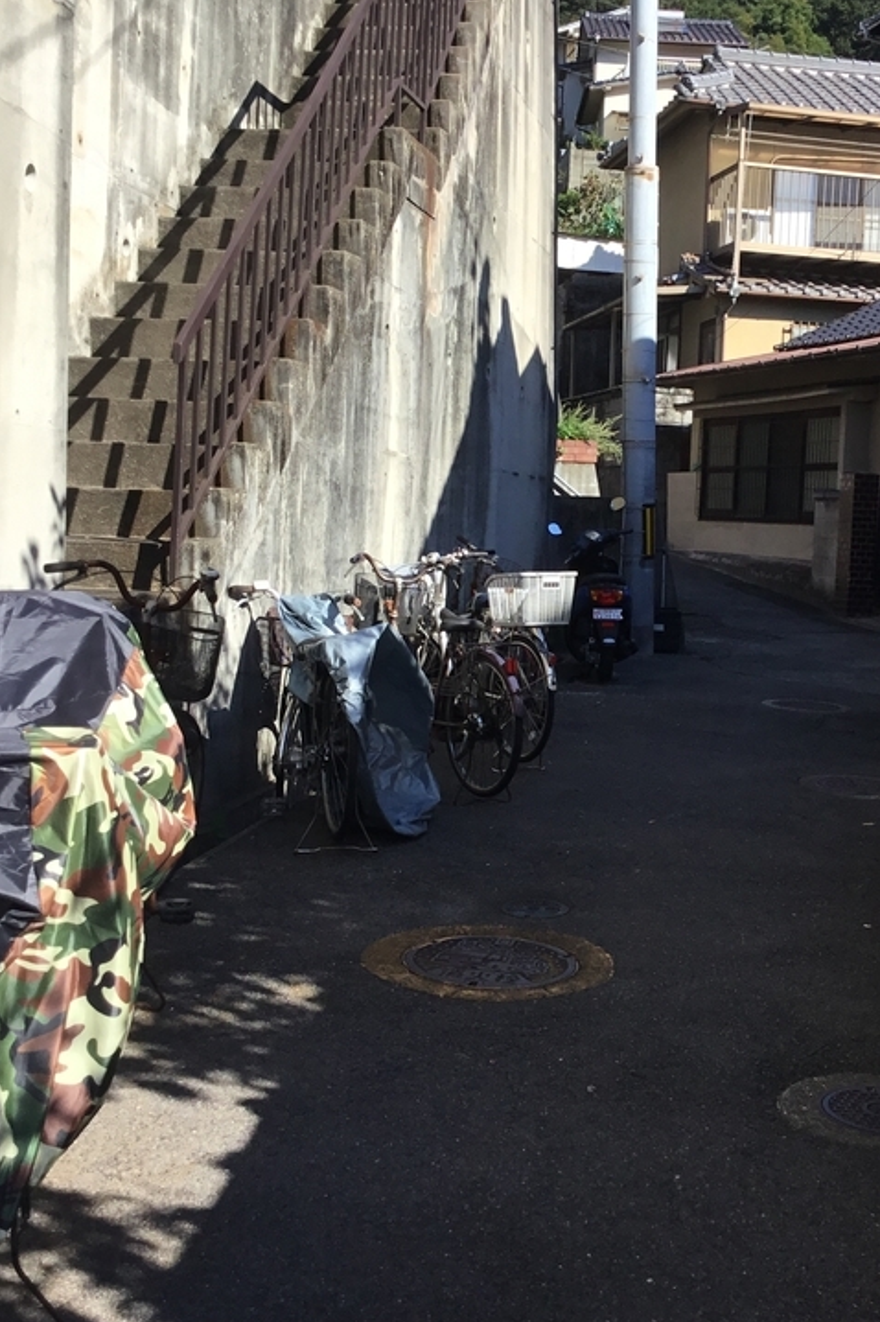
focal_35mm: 46
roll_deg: -1.7
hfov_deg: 28.9
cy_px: 622
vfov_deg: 42.7
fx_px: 1688
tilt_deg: -3.1
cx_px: 615
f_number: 2.4
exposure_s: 1/741
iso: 25
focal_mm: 3.3
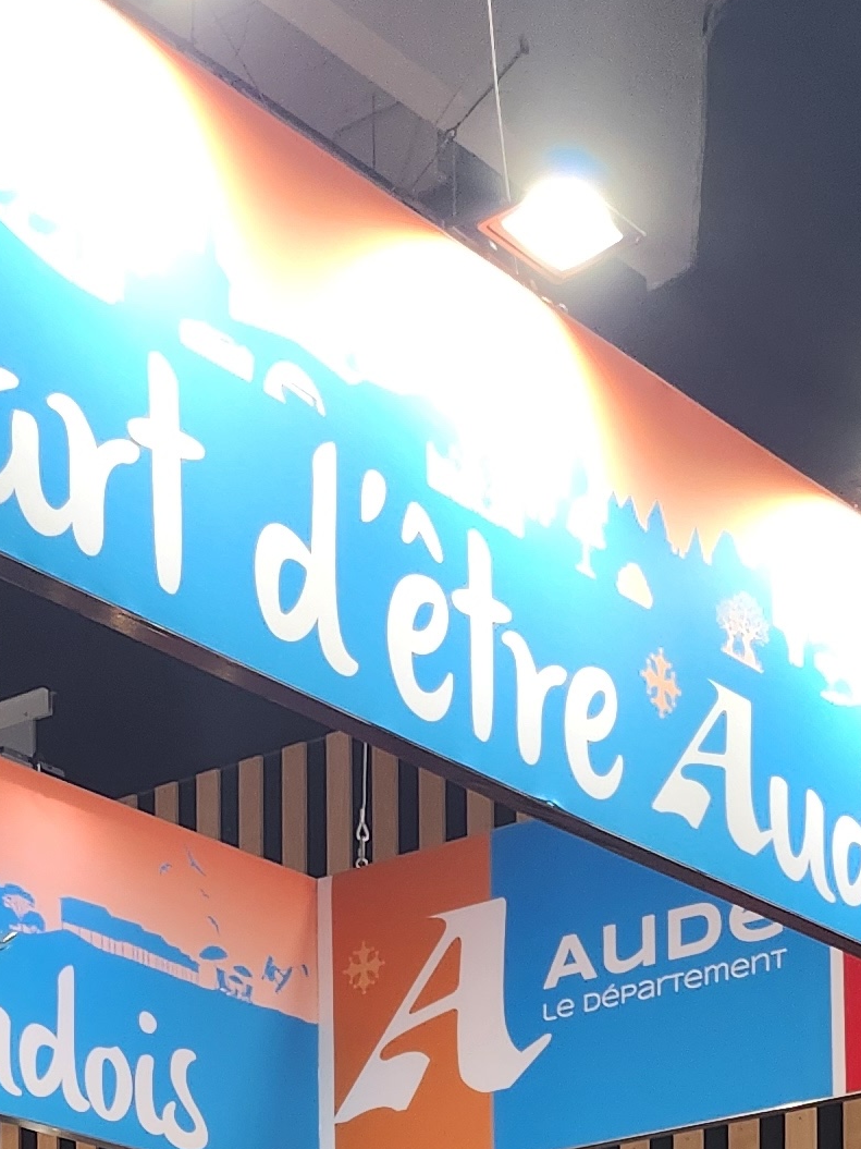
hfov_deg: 16.2
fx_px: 3019
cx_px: 259
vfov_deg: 18.9
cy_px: 1731
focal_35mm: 91
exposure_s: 1/100
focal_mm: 5
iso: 125
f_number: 1.8
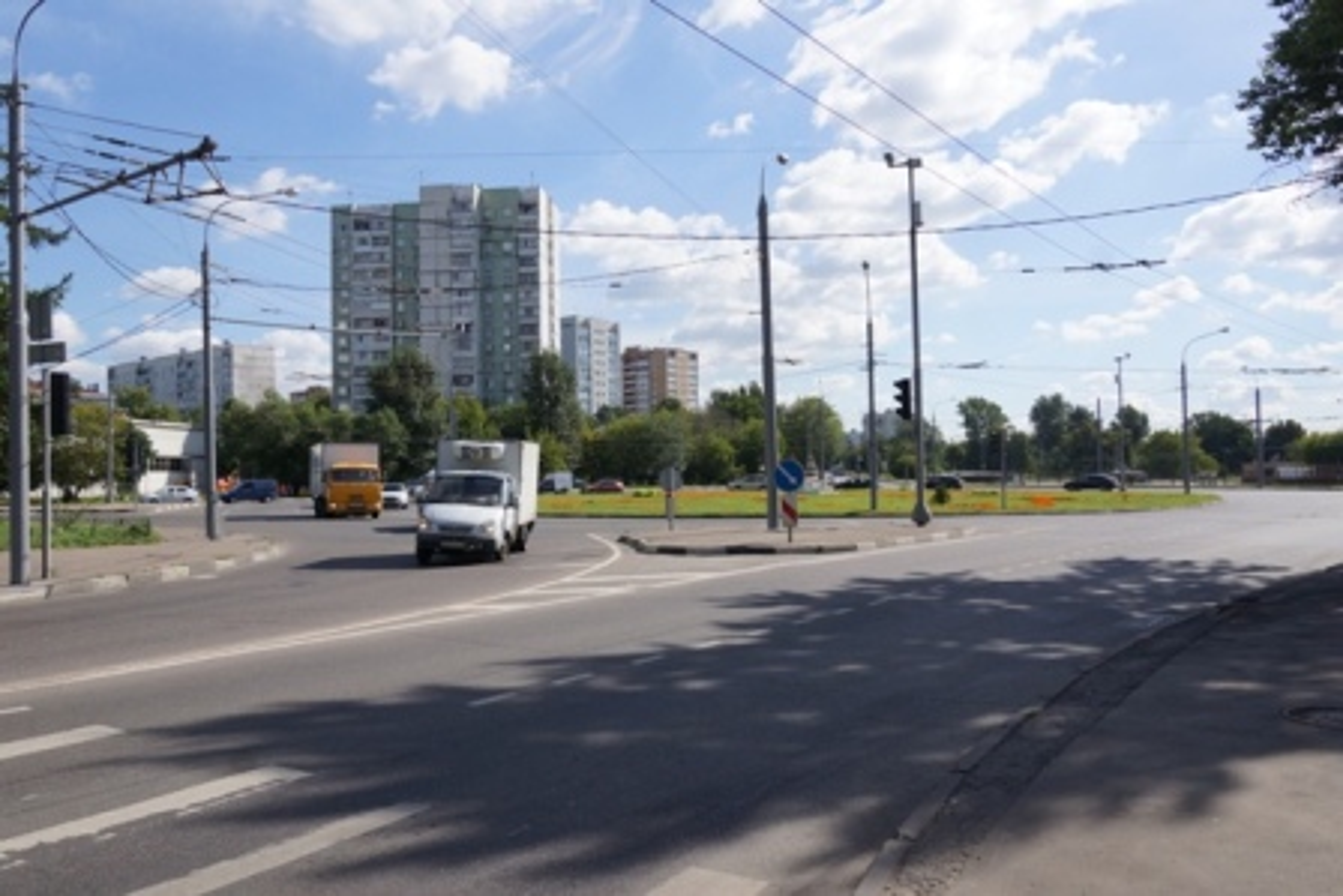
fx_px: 1008
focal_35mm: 27
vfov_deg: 48.0
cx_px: 672
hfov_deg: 67.4
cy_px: 448
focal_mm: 18
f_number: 8
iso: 400
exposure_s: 1/1250
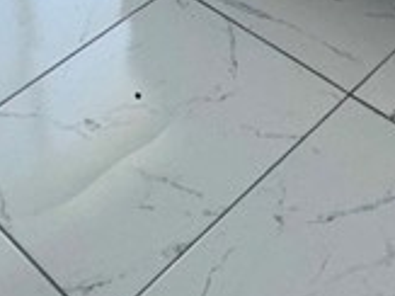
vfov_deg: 10.9
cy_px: -599
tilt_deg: -5.1
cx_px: 441
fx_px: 1003
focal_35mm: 88
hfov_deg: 21.1
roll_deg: +2.5
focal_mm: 2.22
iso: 64
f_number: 2.2
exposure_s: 1/120
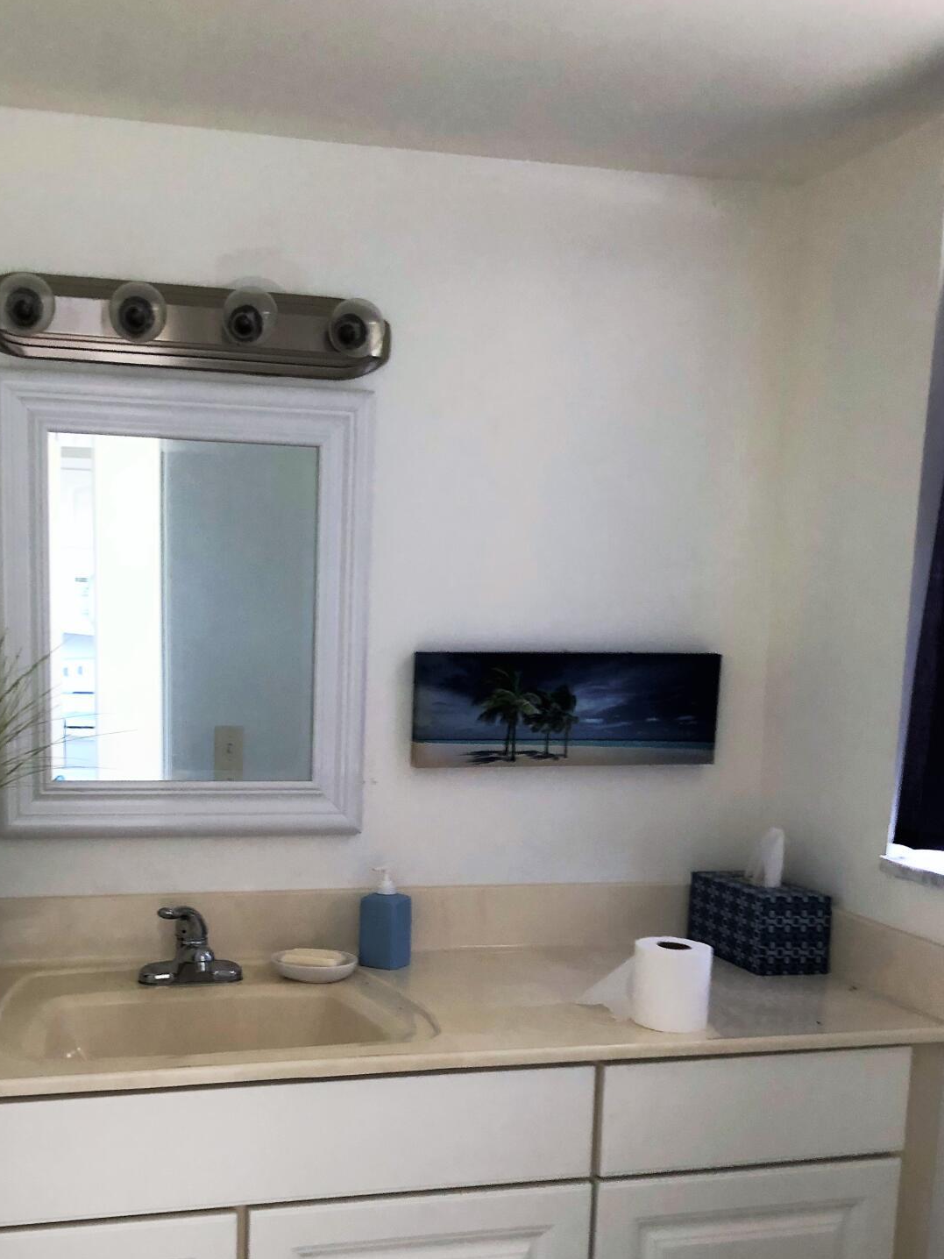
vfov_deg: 47.0
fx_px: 1418
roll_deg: +0.2
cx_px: 339
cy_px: 853
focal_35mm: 39
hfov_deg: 36.6
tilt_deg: -11.1
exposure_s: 1/15
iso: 64
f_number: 1.8
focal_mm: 3.99
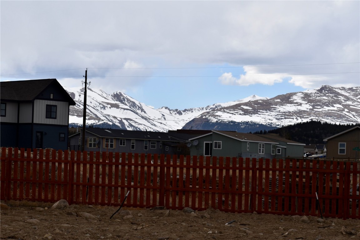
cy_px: 120
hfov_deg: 17.5
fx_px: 1170
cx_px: 180
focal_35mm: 117
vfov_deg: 11.7
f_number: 9
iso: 100
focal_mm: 78
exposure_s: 1/200
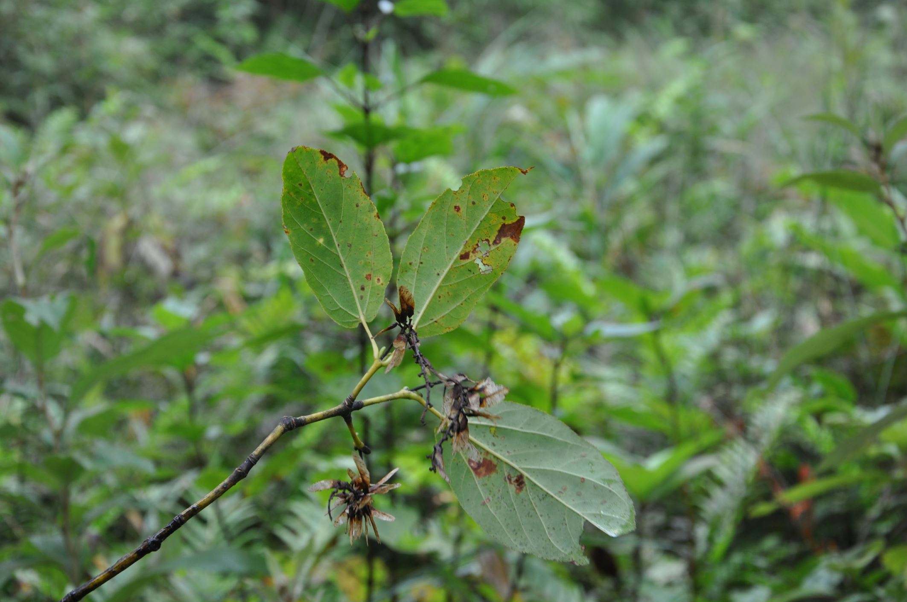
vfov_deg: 18.1
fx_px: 1887
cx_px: 454
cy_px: 301
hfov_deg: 27.0
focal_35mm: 75
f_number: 6.3
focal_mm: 50
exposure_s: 1/40
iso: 200
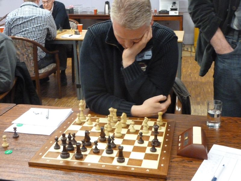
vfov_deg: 30.3
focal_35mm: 48
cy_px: 90
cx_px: 120
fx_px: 334
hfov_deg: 39.7
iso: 1000
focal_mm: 7.9
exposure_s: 1/15
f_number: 3.8
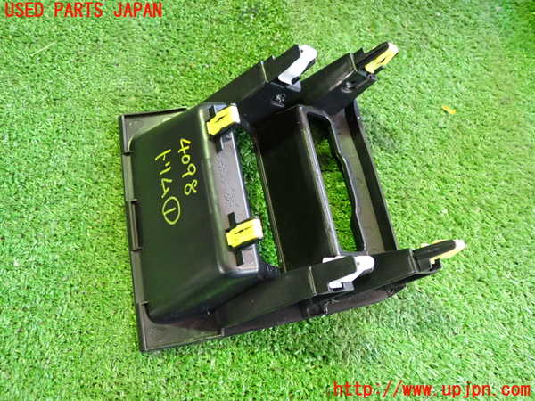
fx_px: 464
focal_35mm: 30
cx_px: 268
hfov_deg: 60.0
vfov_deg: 46.8
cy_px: 200
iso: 800
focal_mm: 5.4
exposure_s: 1/30
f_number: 2.3
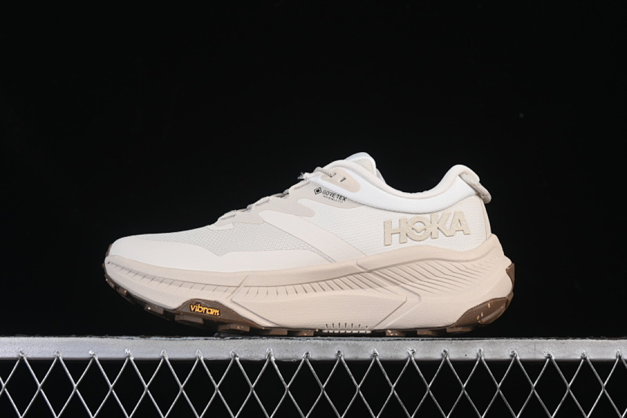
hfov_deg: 27.0
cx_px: 314
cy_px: 209
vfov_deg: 18.2
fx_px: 1306
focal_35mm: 75
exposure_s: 1/80
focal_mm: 50
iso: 160
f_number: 8
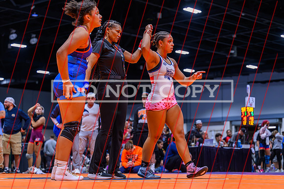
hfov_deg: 24.5
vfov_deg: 16.5
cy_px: 90
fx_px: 655
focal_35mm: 83
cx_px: 140
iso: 3200
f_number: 2.8
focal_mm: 70
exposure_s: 1/800
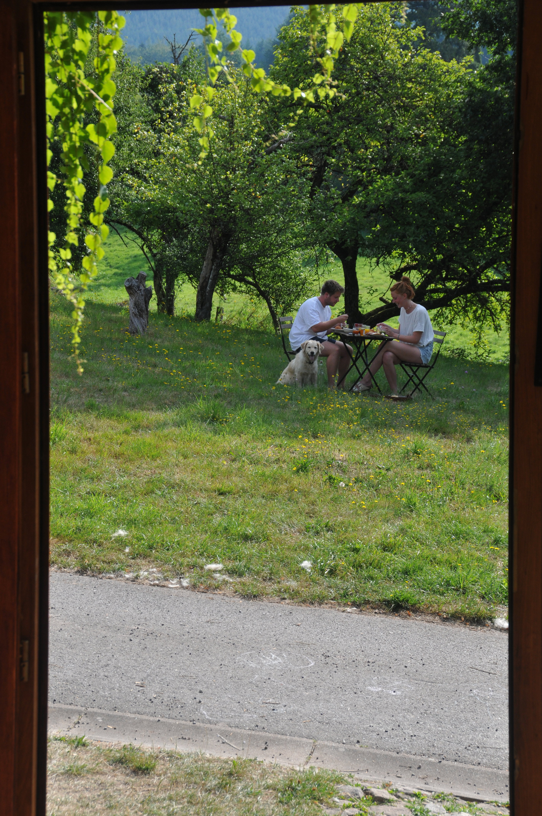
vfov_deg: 24.2
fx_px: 1902
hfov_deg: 16.2
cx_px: 271
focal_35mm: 84
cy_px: 408
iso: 280
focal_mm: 56
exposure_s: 1/350
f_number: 9.5
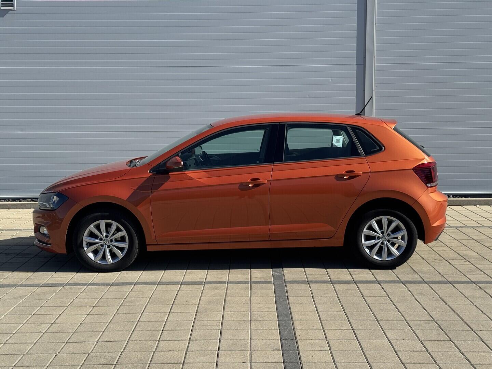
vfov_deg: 30.3
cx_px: 246
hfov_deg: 39.7
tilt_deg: -6.0
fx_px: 682
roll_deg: +0.8
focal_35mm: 48
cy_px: 184
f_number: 1.78
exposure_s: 1/3425
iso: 64
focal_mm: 6.76
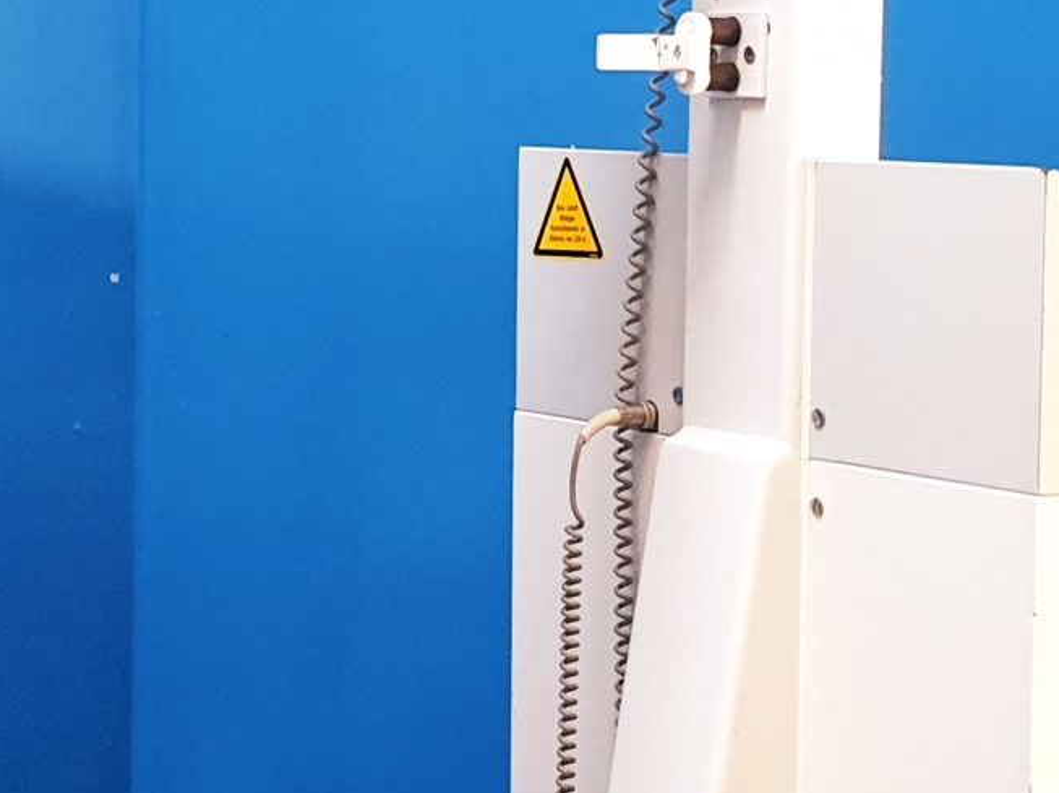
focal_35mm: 102
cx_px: 203
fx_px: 3119
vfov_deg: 14.5
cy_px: 285
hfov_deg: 19.1
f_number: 2.4
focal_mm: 4.3
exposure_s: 1/50
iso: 400
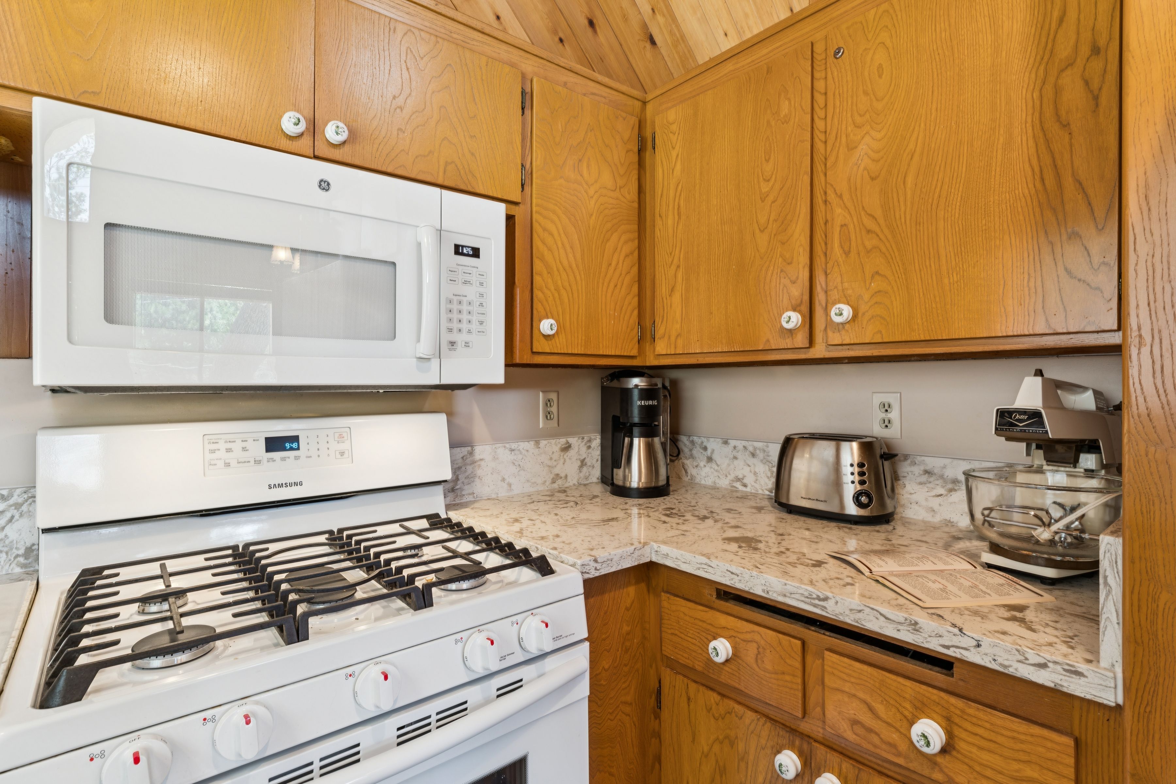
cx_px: 588
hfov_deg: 92.3
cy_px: 392
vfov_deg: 69.5
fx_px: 565
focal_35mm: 17
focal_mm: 17.3
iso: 100
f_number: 13
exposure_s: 1.3
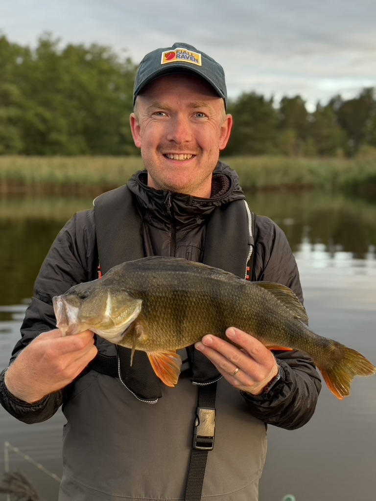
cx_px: 188
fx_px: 695
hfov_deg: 30.3
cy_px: 250
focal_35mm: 48
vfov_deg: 39.7
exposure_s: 1/243
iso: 64
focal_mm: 6.76
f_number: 1.78
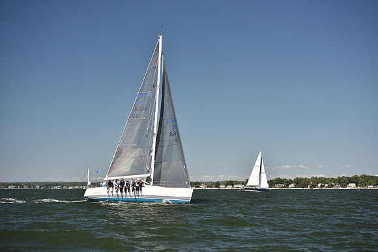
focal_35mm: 70
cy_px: 126
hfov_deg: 28.8
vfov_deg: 19.5
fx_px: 735
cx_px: 189
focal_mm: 70
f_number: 3.5
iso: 250
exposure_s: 1/1250
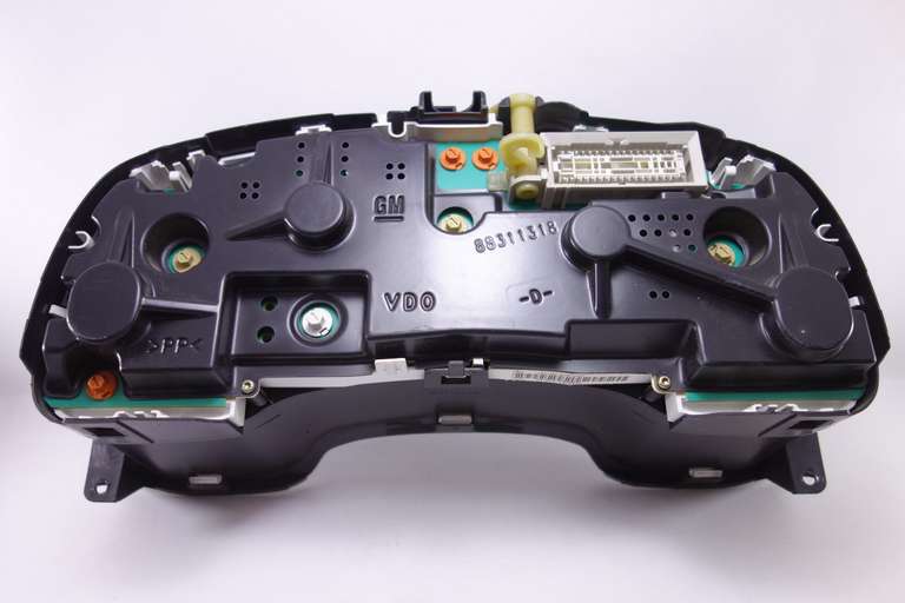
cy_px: 302
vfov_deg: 46.4
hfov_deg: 65.5
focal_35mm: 28
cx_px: 452
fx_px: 704
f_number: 2
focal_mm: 10.4
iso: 125
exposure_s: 1/100
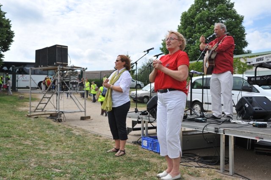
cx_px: 136
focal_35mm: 35
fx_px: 263
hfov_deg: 54.5
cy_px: 90
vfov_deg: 37.8
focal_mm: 35
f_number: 5.6
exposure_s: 1/1250
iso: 200
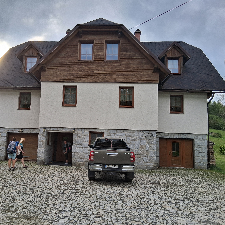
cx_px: 91
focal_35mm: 31
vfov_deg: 52.5
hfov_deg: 52.2
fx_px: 228
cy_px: 112
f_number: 1.8
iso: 25
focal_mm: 3.98
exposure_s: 1/161
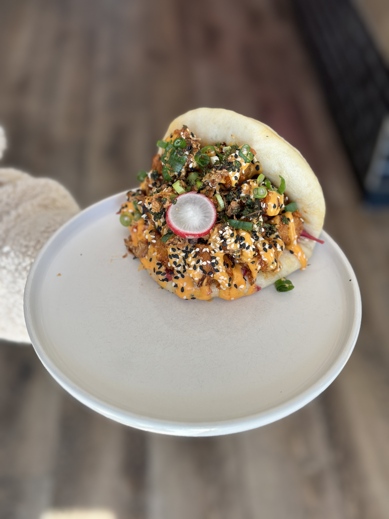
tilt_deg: -41.1
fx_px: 719
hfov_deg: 30.3
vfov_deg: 39.7
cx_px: 194
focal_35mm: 48
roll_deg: -4.7
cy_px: 260
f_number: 1.78
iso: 80
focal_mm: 6.86
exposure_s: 1/172
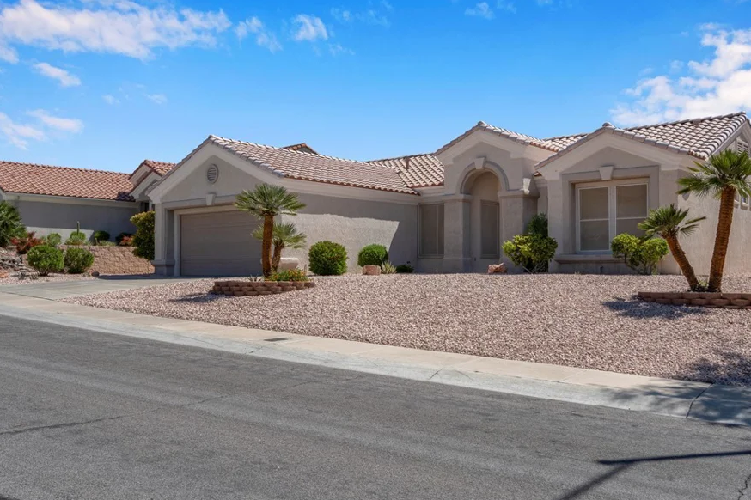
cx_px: 390
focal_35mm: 34
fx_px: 709
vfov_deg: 38.8
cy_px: 262
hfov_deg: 55.8
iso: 100
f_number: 9
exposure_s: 1/320
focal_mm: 29
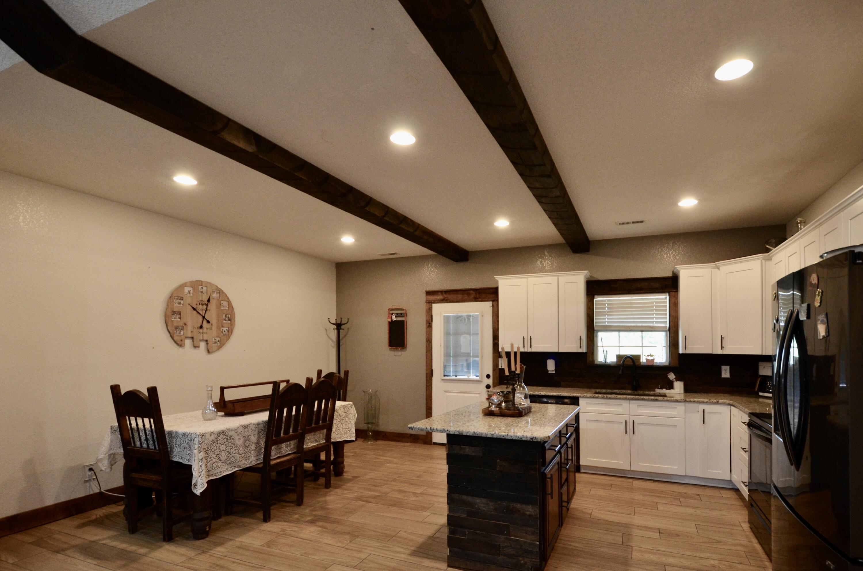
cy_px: 286
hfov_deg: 100.5
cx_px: 432
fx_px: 359
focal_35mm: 15
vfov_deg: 77.1
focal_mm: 10
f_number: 4
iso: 800
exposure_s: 1/60
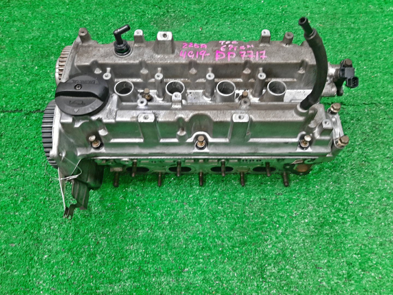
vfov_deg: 53.1
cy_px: 148
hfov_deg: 67.3
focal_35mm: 26
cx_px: 196
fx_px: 295
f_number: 1.7
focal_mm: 3.93
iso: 169
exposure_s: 1/50
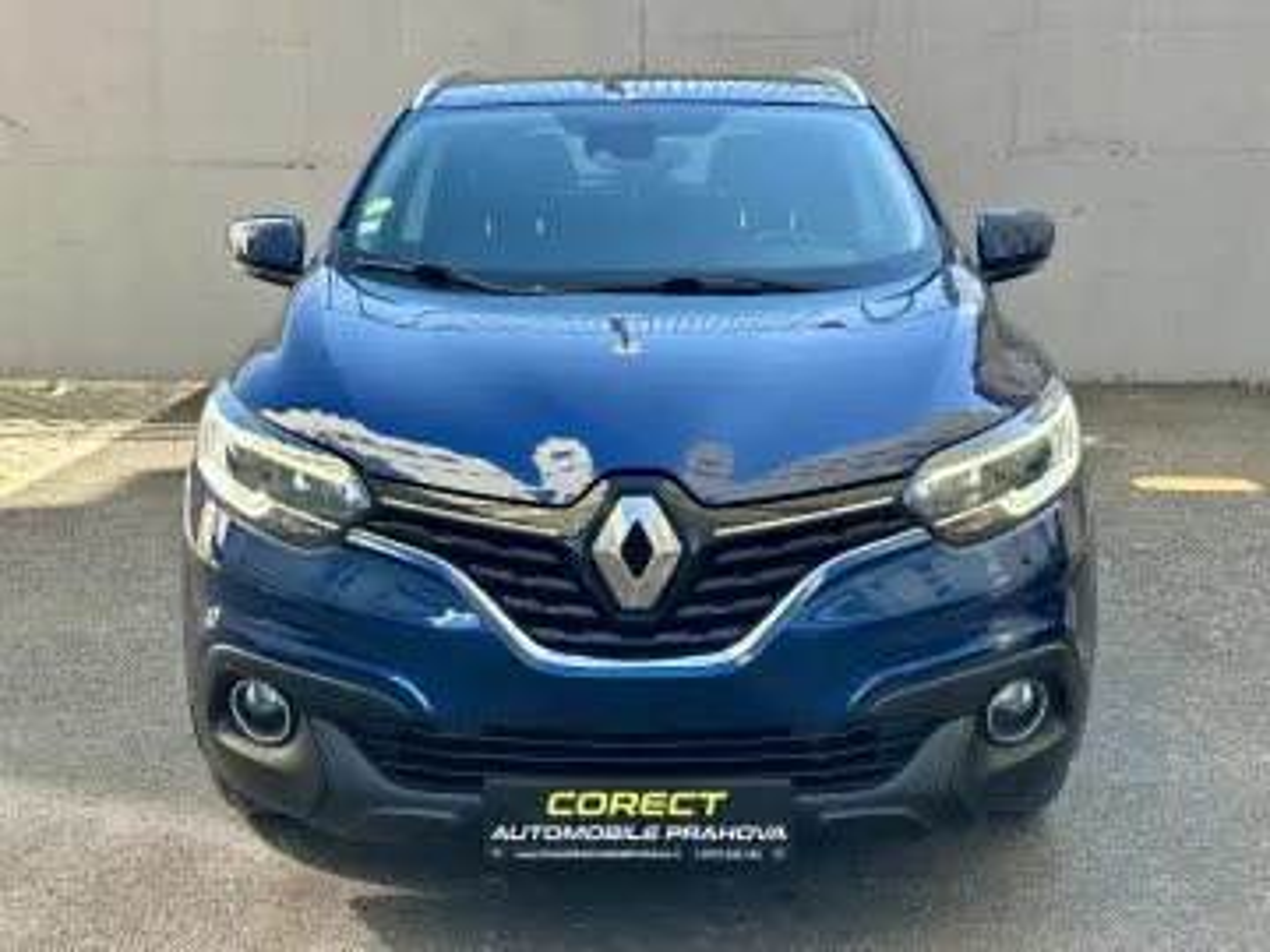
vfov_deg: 30.3
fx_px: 1761
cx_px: 635
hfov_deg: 39.7
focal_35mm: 48
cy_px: 476
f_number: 1.78
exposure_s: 1/444
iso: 64
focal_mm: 6.86
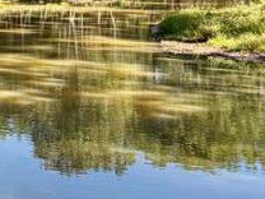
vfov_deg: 20.8
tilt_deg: -4.0
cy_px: 10
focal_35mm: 69
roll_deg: +0.1
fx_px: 528
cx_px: -168
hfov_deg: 21.7
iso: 40
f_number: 2.2
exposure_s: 1/237
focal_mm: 2.22
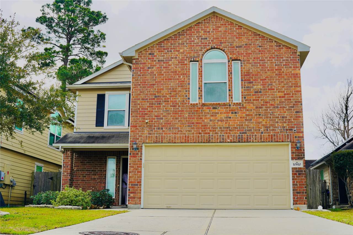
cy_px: 118
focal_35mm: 42
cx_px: 176
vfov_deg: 31.9
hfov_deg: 46.4
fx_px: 412
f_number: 6.3
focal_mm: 28
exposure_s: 1/100
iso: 100
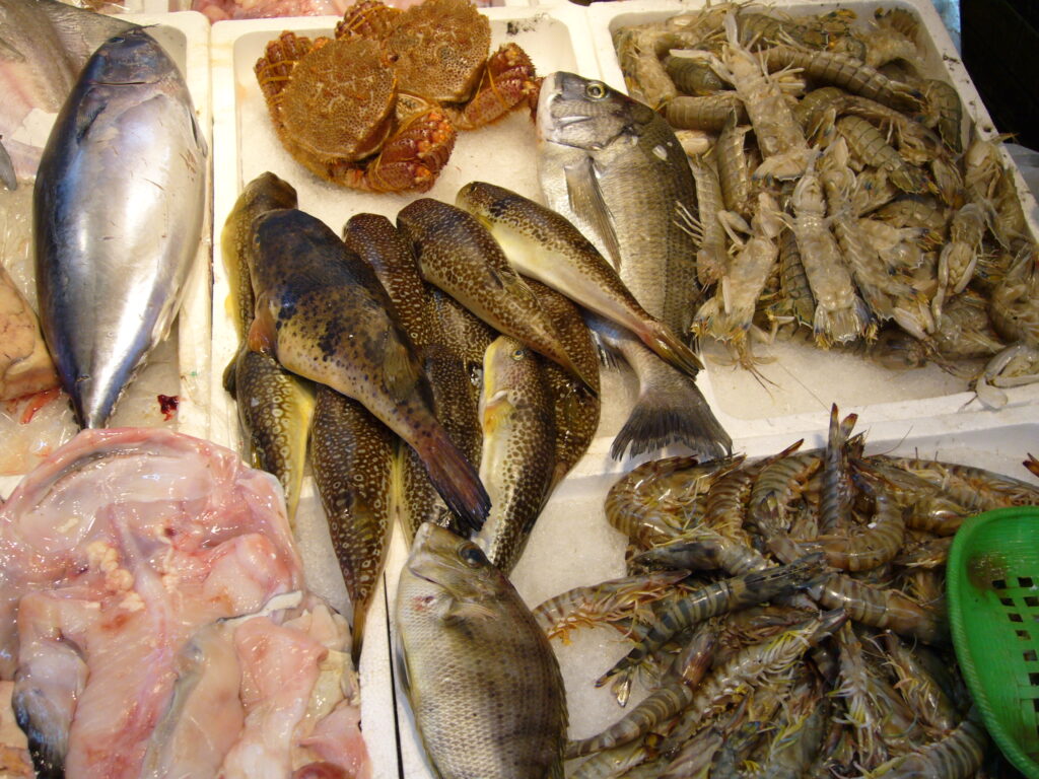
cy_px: 390
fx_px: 1351
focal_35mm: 45
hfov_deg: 42.1
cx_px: 520
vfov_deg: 32.2
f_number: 3.2
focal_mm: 7.5
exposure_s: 1/25
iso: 100
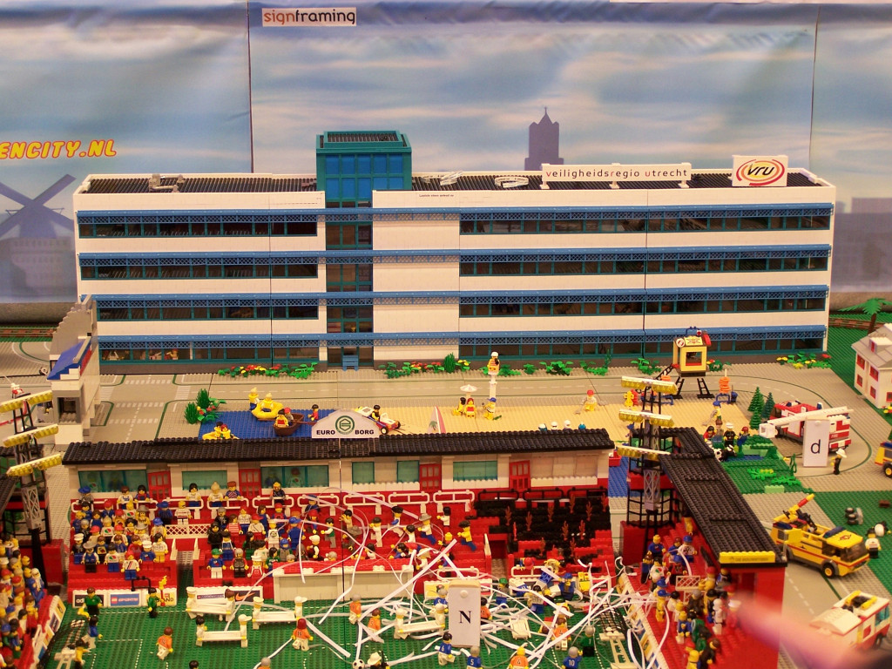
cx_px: 446
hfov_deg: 29.0
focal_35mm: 67
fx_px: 1726
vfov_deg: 21.9
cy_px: 334
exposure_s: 1/3
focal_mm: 11.1
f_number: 3.2
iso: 80
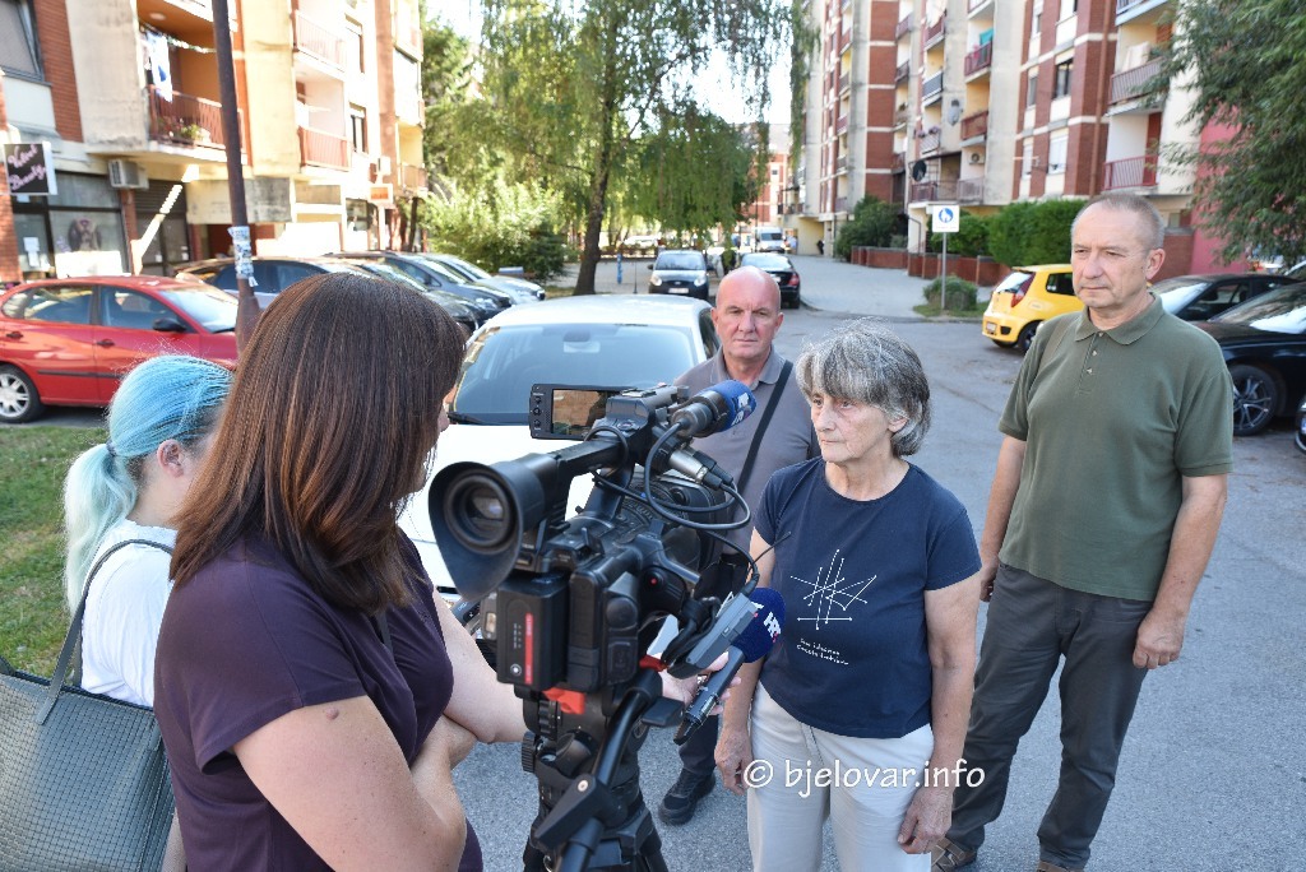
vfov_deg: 53.2
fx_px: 871
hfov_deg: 73.7
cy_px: 436
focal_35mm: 24
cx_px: 653
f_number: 5.6
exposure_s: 1/125
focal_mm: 24
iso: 400
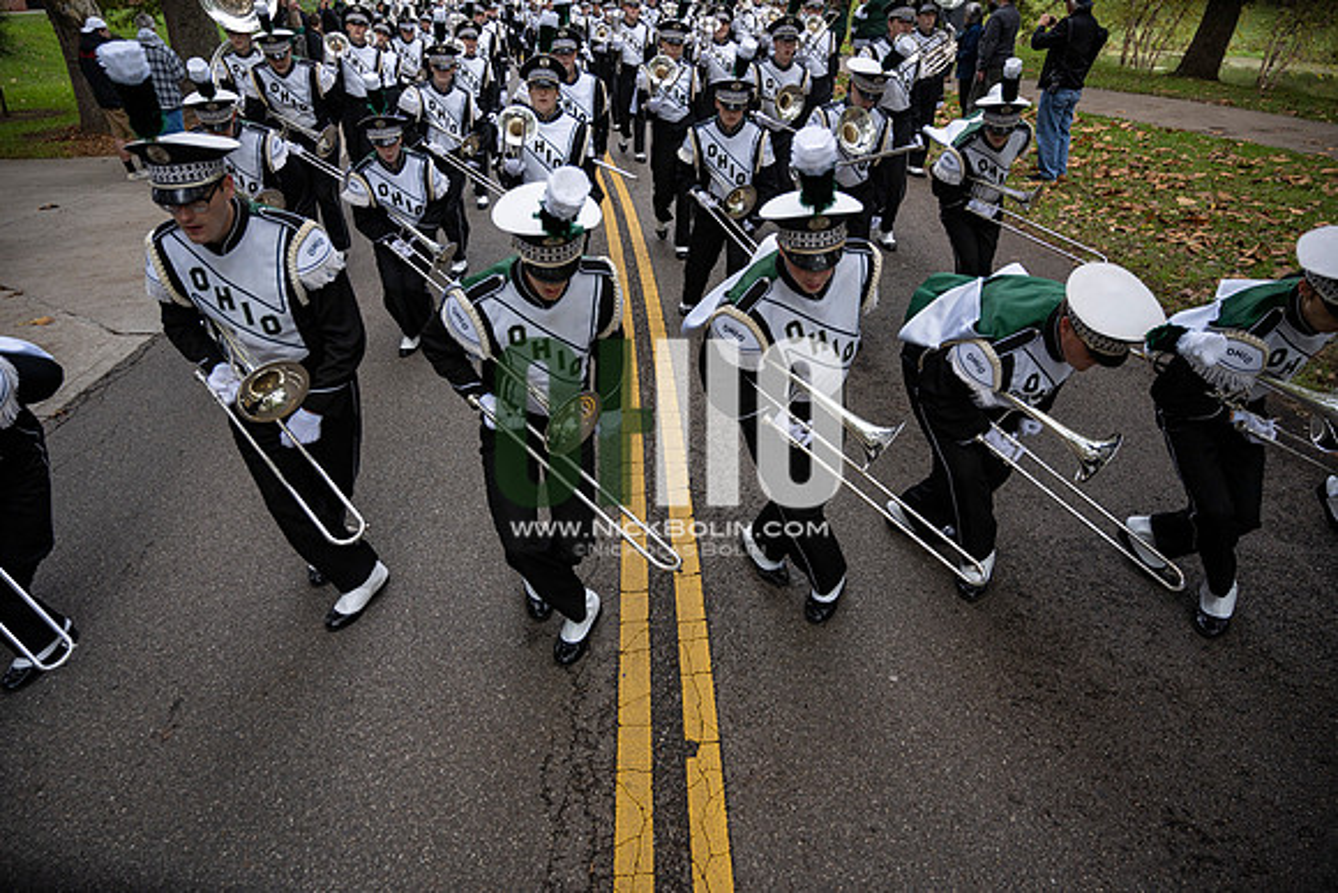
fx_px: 892
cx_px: 669
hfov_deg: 73.7
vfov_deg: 53.2
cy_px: 446
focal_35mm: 24
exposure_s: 1/1000
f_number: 4
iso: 100
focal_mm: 24
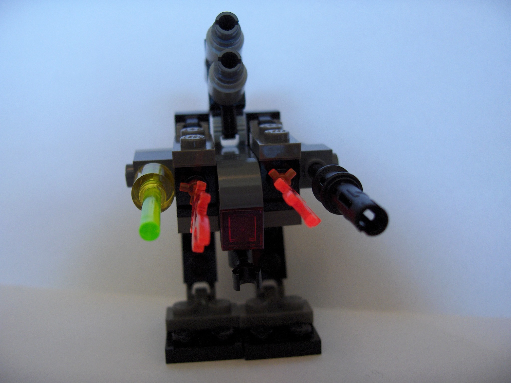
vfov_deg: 36.8
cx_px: 256
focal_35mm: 39
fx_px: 576
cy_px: 192
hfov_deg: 47.9
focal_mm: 8
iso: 200
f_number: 2.8
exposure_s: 1/69.7
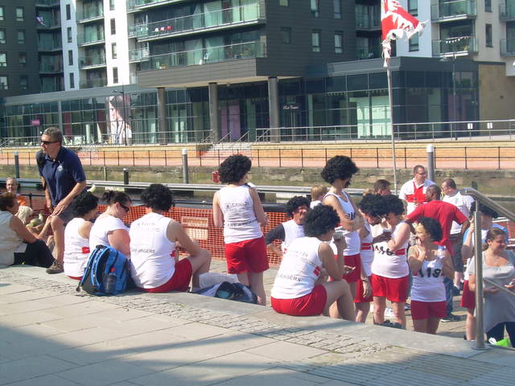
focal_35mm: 61
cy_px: 193
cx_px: 258
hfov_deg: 31.7
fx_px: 908
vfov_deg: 24.0
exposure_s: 1/177
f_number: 5.7
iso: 50
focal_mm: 10.3
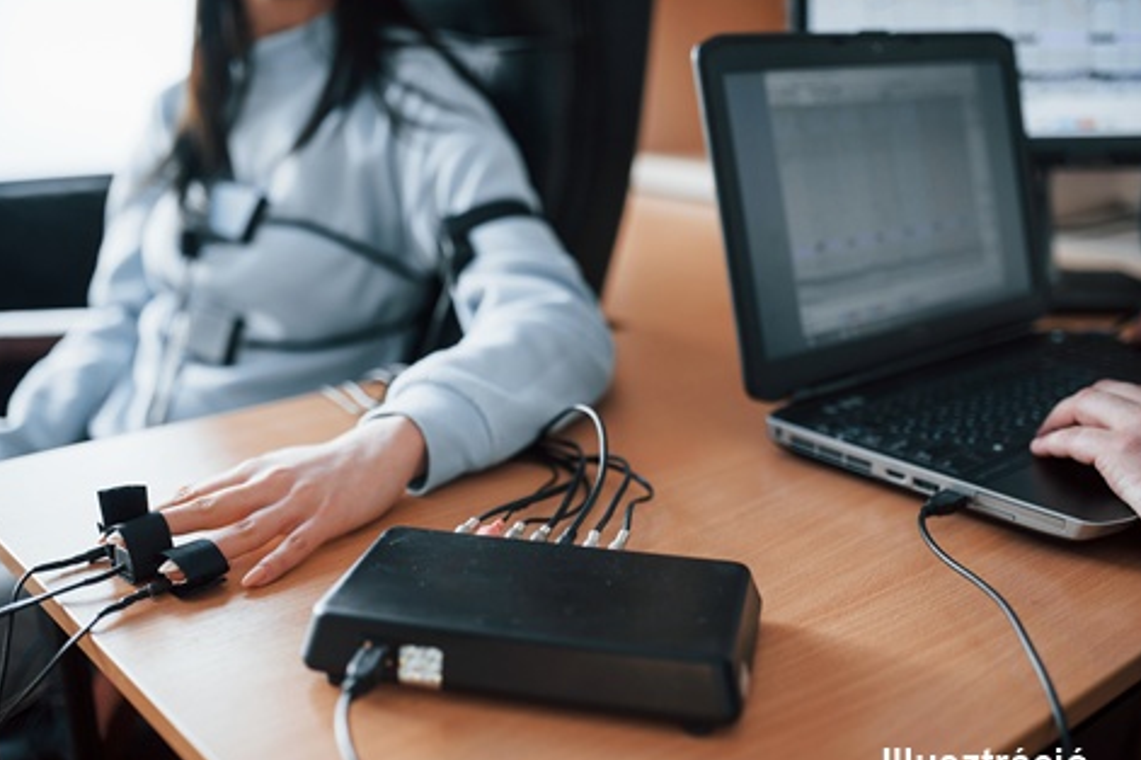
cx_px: 544
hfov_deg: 49.5
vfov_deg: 34.2
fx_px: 1236
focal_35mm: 39
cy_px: 416
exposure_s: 1/160
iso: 250
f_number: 1.8
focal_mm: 35
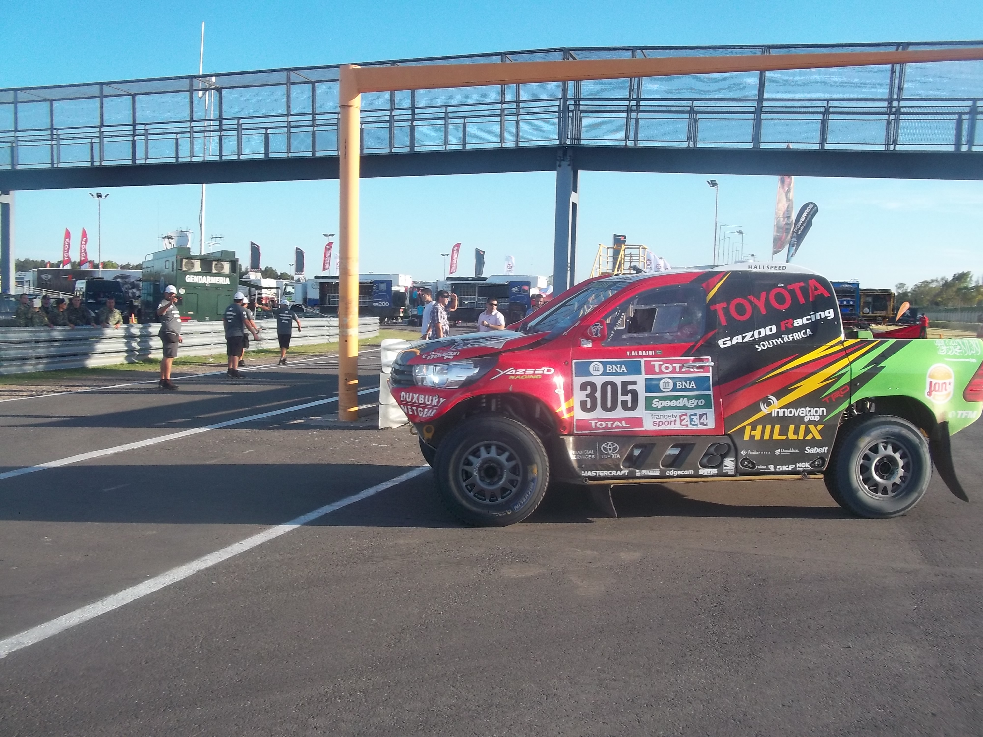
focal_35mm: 32
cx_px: 492
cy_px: 368
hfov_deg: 56.8
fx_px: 909
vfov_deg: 44.2
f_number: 5.5
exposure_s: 1/200
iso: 80
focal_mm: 5.7
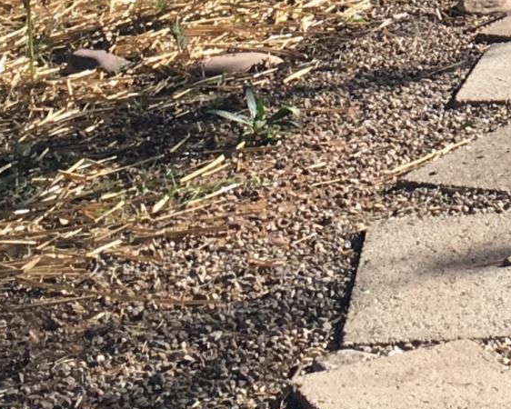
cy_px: -381
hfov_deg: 12.2
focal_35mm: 151
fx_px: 2284
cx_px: 734
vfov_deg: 9.6
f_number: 2.2
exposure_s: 1/1166
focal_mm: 4.15
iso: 25
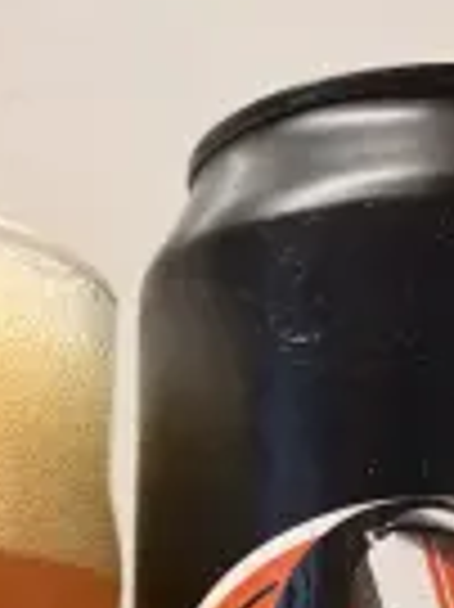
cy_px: 784
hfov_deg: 18.8
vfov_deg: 22.7
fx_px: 1349
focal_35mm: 77
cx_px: 49
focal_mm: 5.96
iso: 125
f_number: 1.6
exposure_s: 1/50
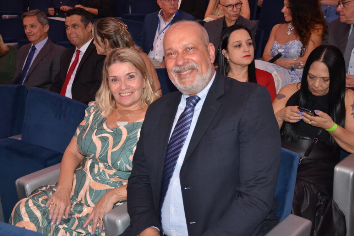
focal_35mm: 42
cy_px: 120
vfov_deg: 32.3
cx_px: 177
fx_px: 408
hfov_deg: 46.9
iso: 800
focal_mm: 27
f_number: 4
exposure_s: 1/60
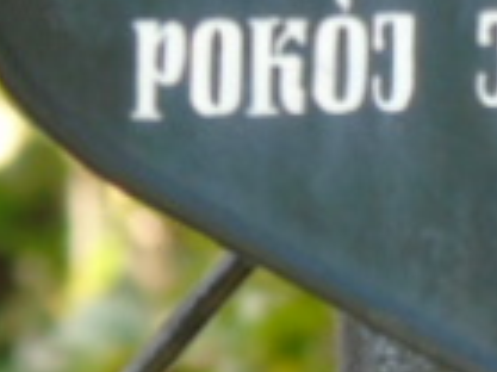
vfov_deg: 0.9
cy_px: -351
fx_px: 24028
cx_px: 554
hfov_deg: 1.2
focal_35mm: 1675
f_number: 5.2
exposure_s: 1/125
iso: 320
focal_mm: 65
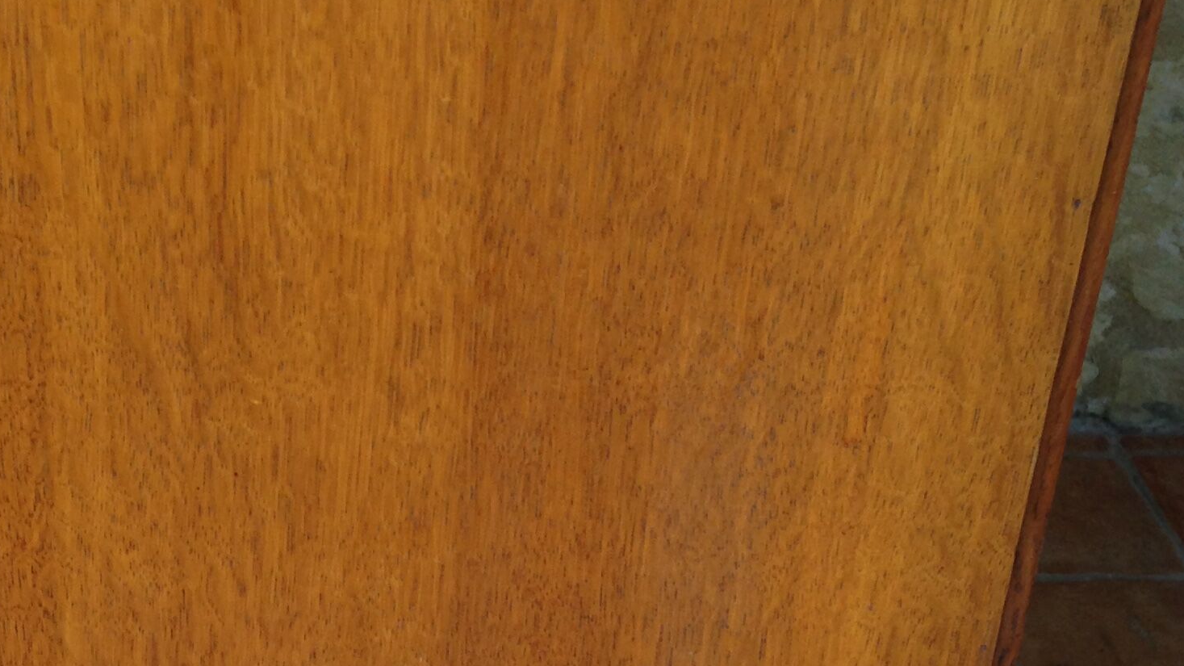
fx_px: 2511
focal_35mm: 80
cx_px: 295
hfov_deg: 26.2
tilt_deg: -32.2
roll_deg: -1.5
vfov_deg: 15.1
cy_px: 461
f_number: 2.4
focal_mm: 4.12
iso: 50
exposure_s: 1/40
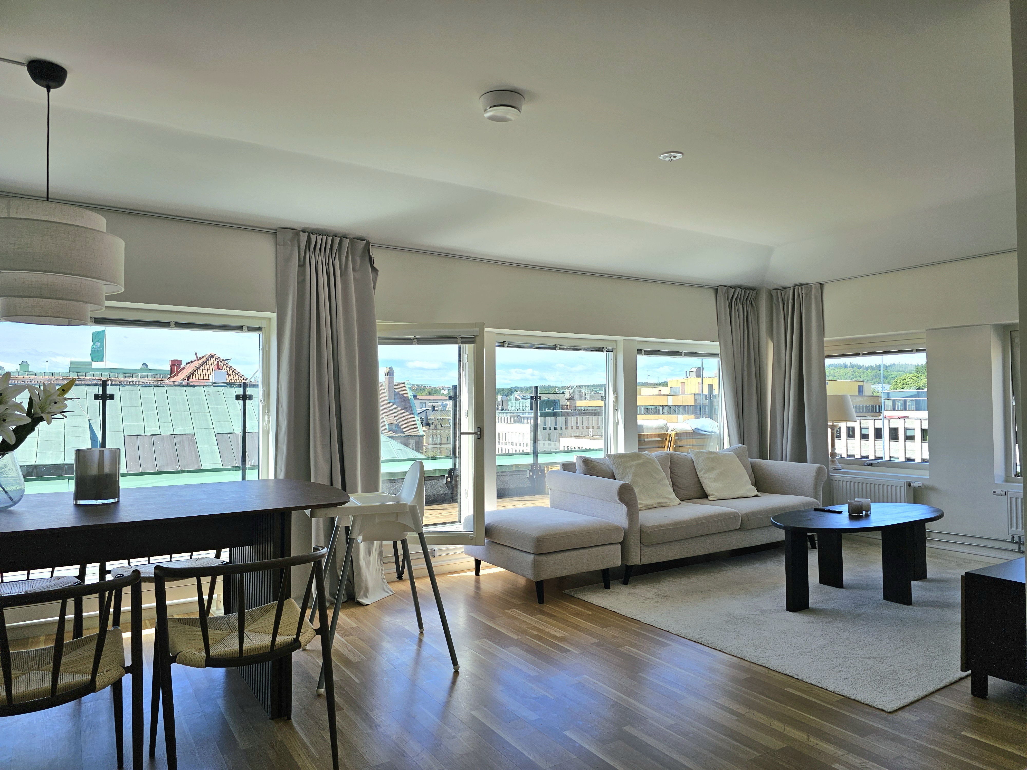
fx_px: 682
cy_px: 385
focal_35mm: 23
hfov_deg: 73.9
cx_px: 514
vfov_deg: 58.9
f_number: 1.7
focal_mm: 6.3
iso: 10
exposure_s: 1/222
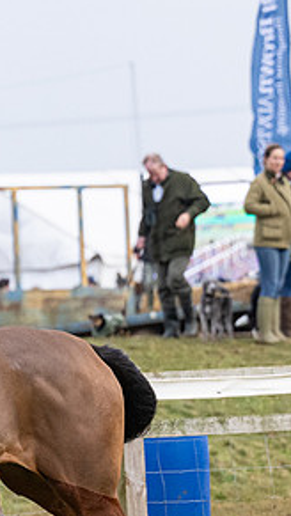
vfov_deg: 4.1
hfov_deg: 2.3
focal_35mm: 528
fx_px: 7232
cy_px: 374
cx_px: -130
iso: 800
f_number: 4
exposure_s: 1/1600
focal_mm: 145
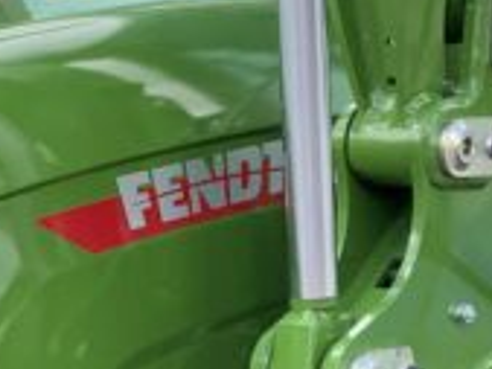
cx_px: -93
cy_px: 392
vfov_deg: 8.4
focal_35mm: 176
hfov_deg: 11.0
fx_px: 2503
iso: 16
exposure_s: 1/509
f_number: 1.8
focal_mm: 3
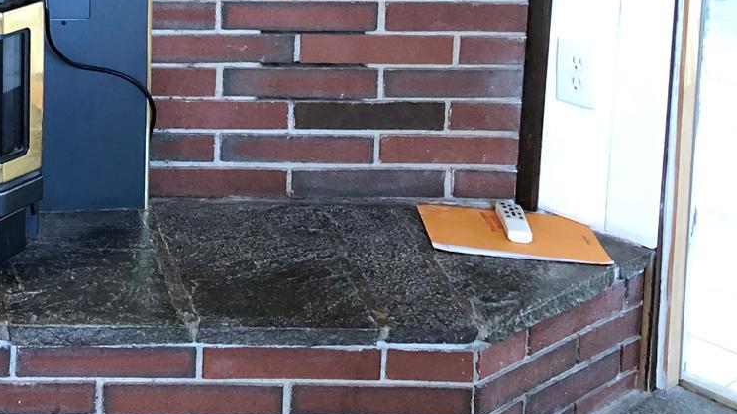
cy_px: -262
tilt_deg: -6.7
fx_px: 1641
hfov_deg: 23.2
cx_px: -149
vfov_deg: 13.3
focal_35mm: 84
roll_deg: +0.5
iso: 50
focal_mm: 4
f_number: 1.8
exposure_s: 1/15
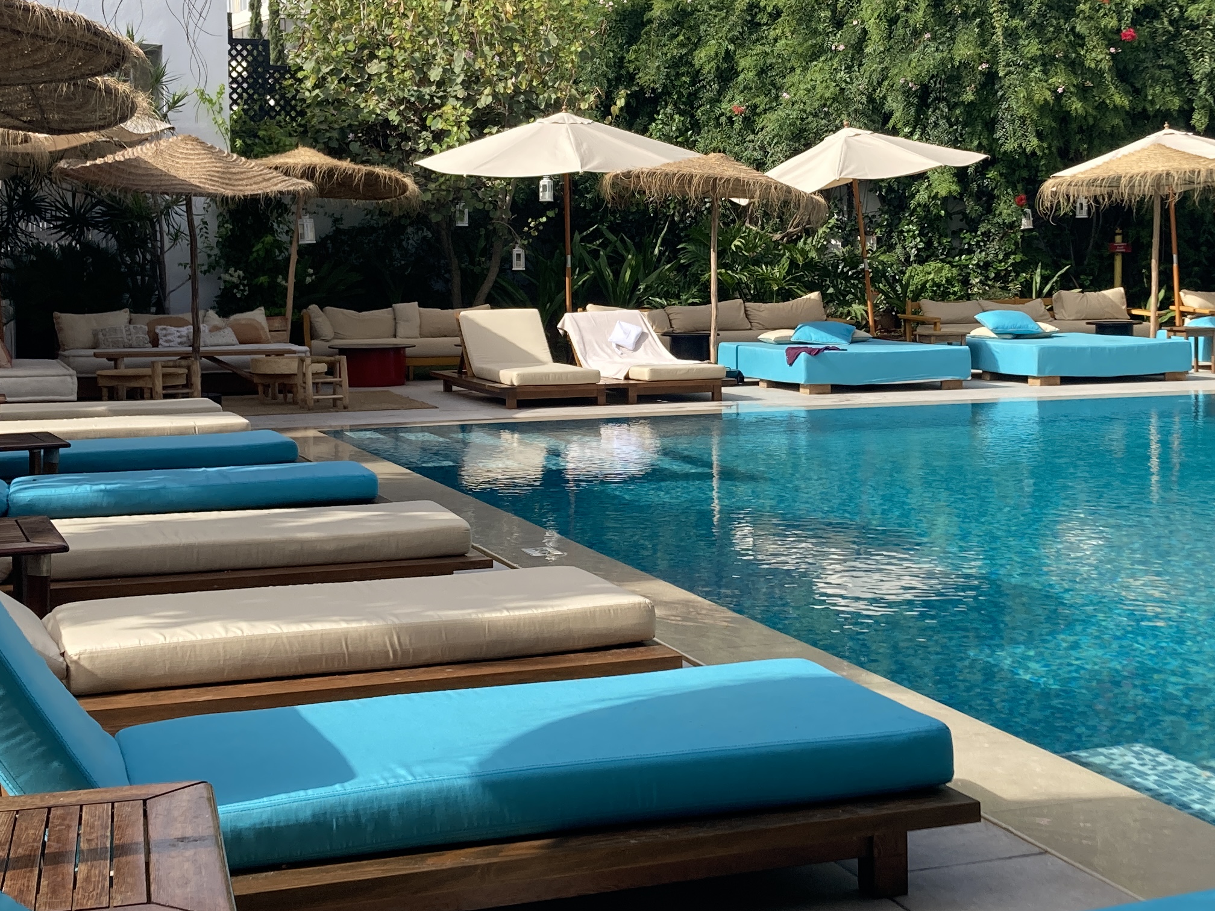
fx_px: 1966
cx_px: 718
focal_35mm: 56
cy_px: 358
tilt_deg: -2.2
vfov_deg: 26.0
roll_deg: +0.4
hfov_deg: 34.3
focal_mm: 3.99
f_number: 1.8
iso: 20
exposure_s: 1/1033
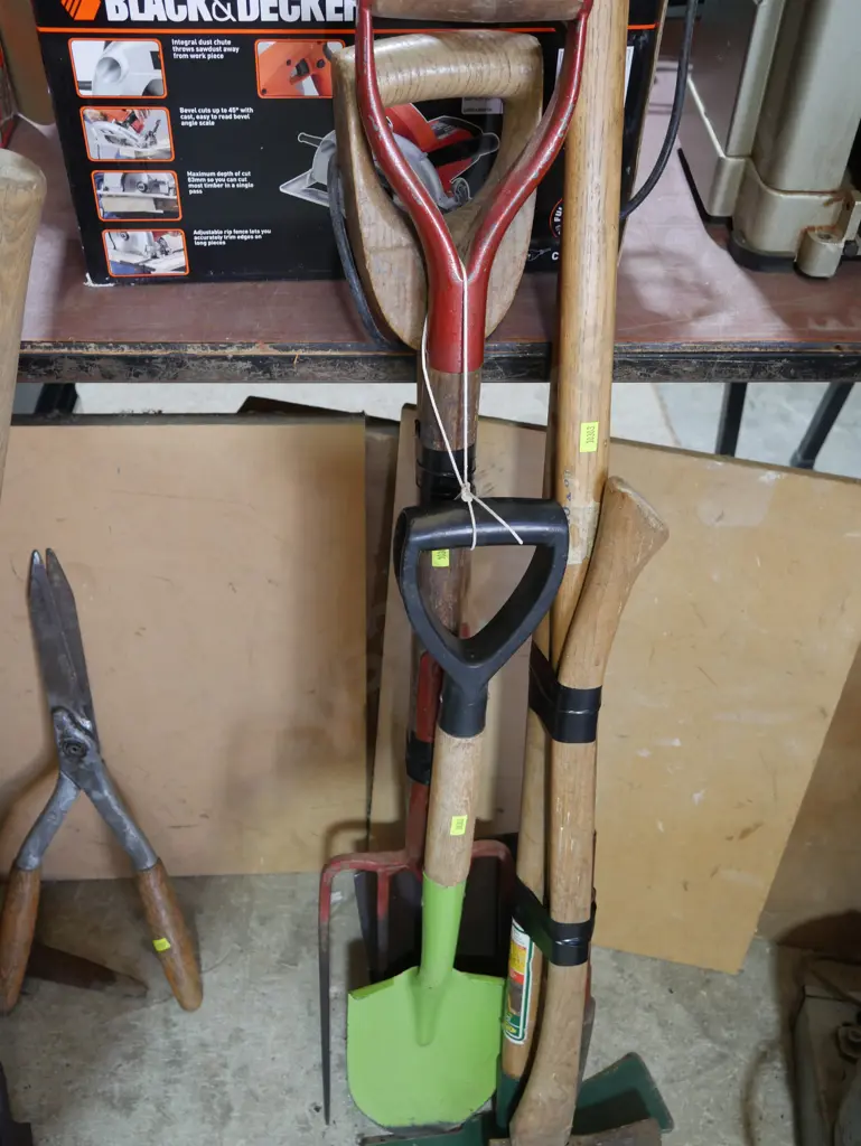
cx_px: 430
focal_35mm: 36
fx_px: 1193
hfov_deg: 39.7
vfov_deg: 51.3
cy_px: 573
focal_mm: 18
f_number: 4
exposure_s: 1/60
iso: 640
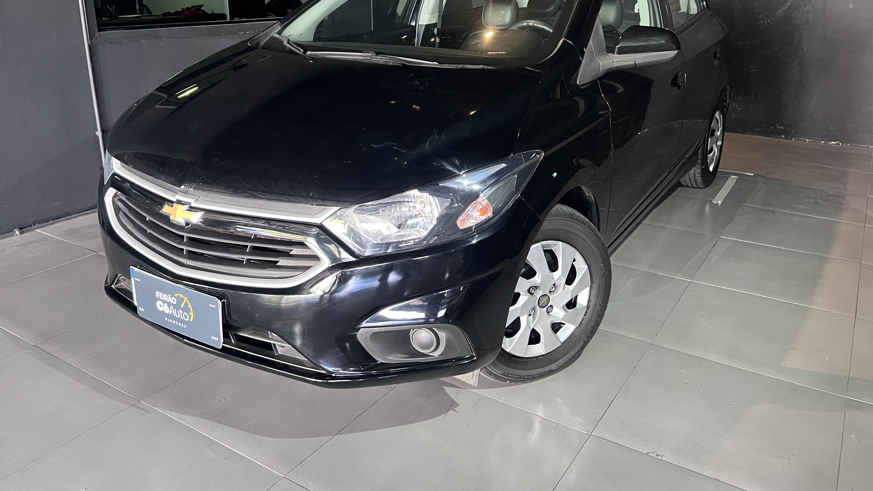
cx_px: 440
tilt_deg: -15.0
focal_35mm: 29
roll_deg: +0.2
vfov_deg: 39.7
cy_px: 167
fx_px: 671
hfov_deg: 66.1
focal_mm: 5.7
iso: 500
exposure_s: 1/60
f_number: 1.5
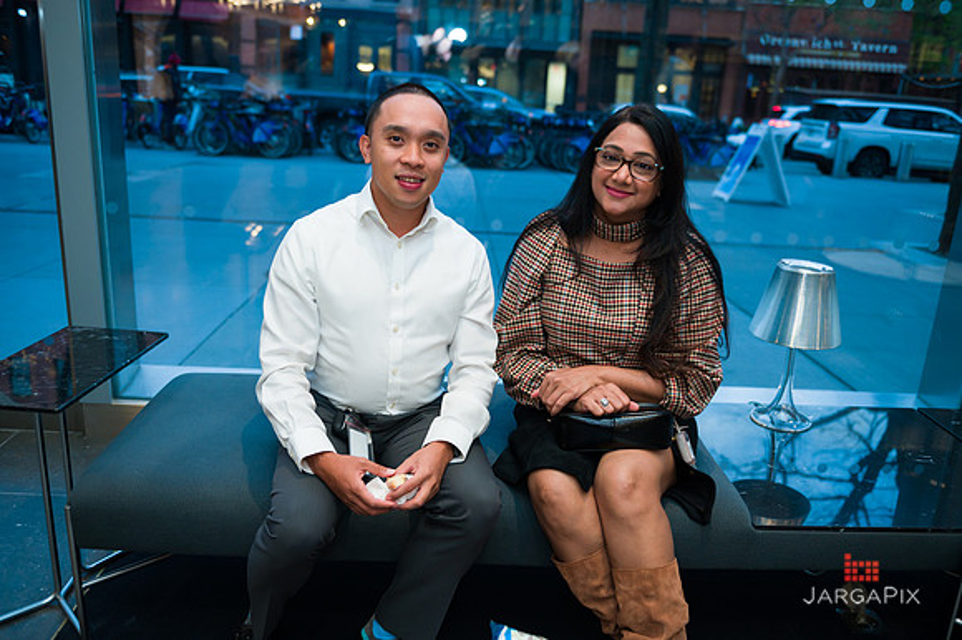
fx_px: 828
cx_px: 481
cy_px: 320
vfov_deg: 42.3
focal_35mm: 31
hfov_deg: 60.3
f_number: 3.2
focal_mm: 31
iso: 400
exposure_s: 1/200
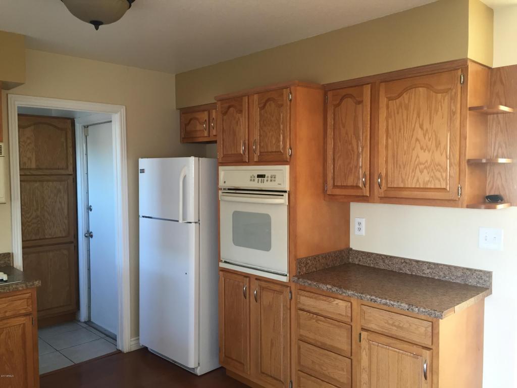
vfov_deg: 48.2
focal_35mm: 29
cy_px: 194
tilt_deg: -2.7
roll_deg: -0.5
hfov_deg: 61.7
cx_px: 258
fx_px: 433
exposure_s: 1/30
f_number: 2.2
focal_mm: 4.15
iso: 64
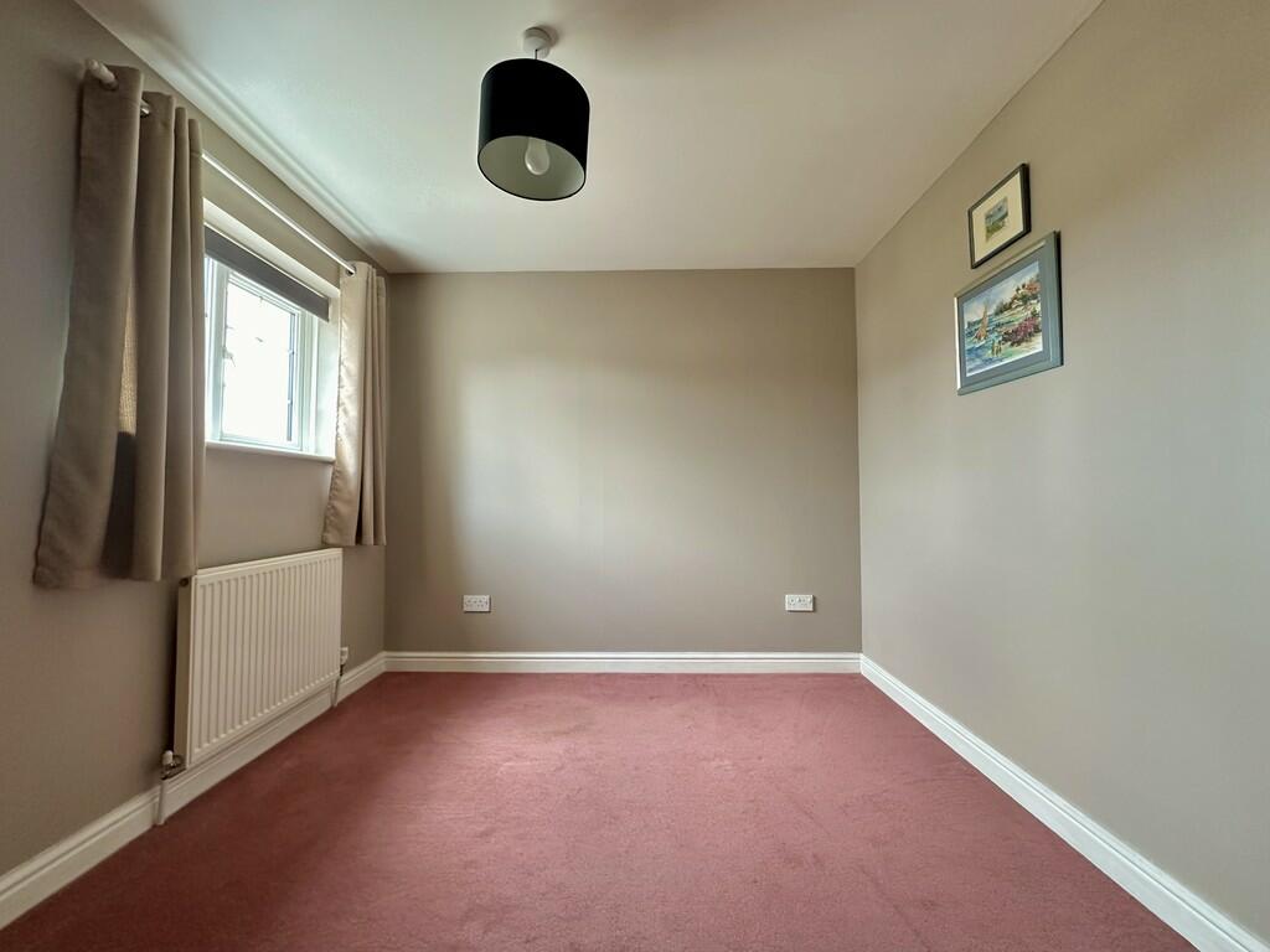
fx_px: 514
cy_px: 476
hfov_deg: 102.1
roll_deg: +1.1
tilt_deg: +1.8
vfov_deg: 85.7
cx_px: 635
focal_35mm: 14
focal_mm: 2.22
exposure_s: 1/60
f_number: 2.2
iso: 400
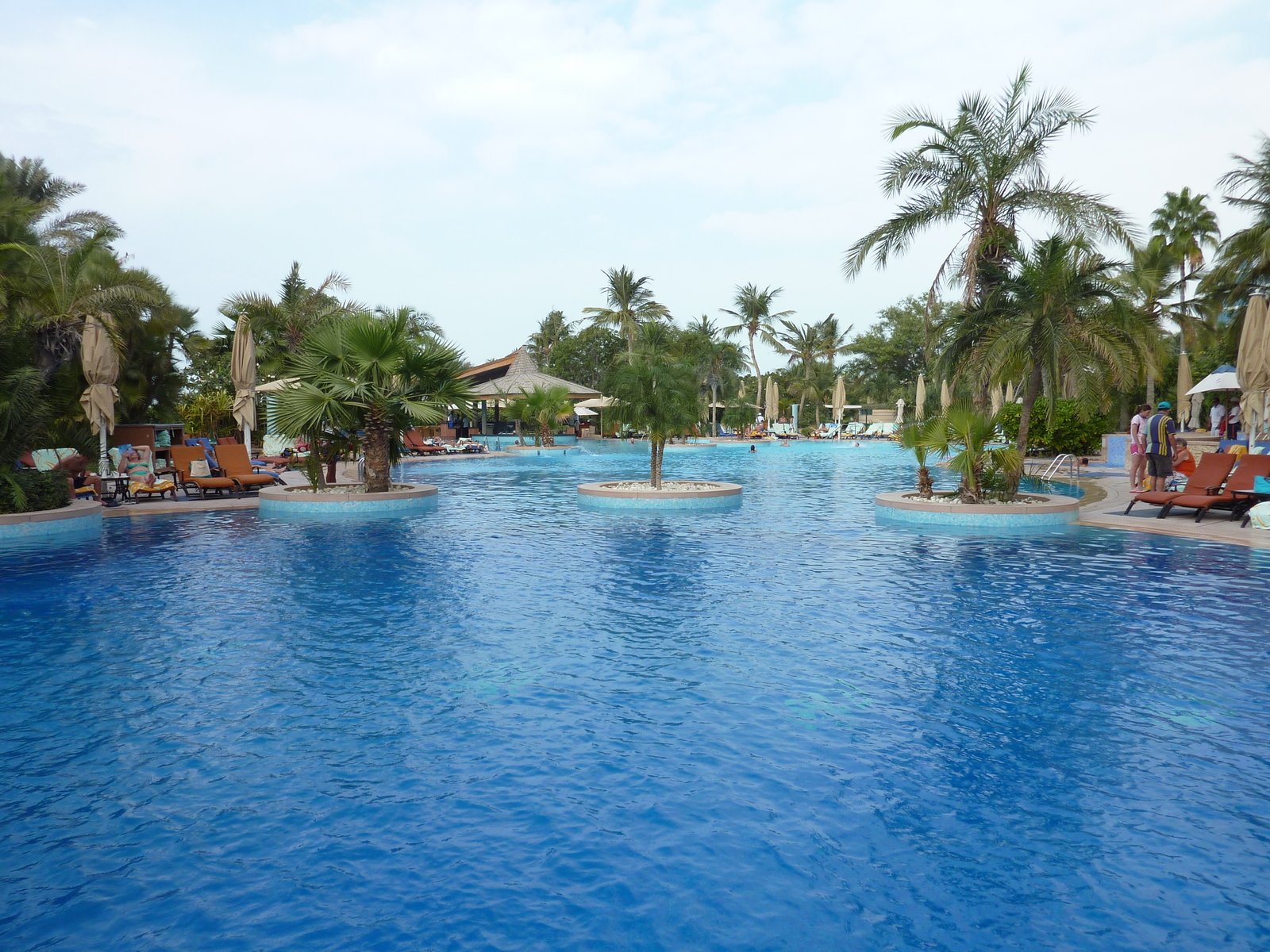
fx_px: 917
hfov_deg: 69.4
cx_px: 635
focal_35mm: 25
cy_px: 476
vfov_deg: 54.9
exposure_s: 1/400
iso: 80
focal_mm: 4.1
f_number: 4
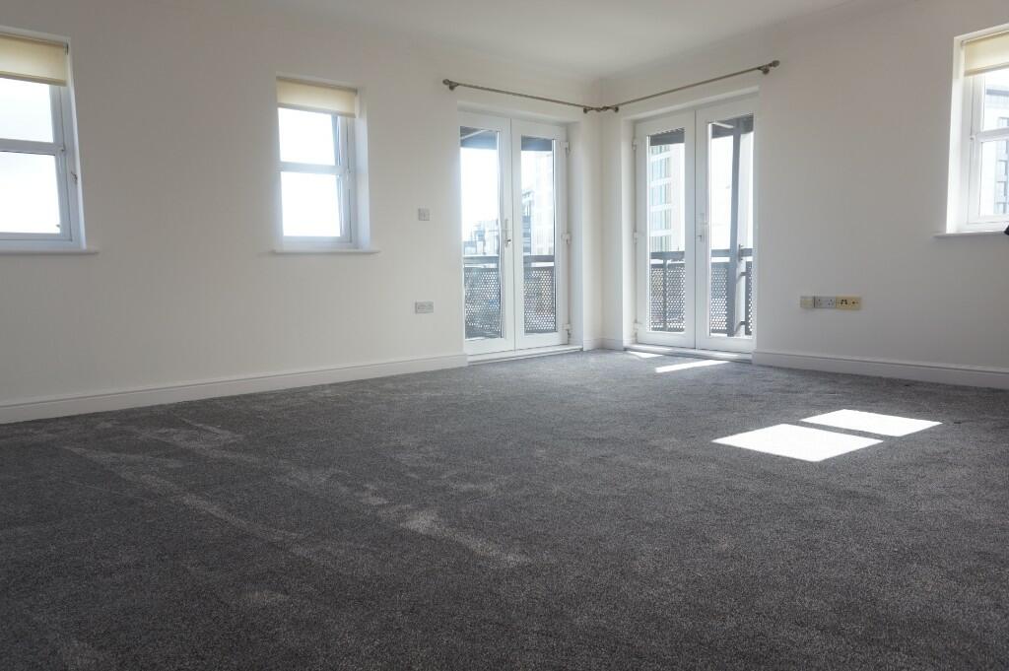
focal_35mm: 24
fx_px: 672
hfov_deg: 73.8
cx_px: 504
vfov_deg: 53.1
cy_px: 336
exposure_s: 1/80
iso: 160
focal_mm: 16
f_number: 5
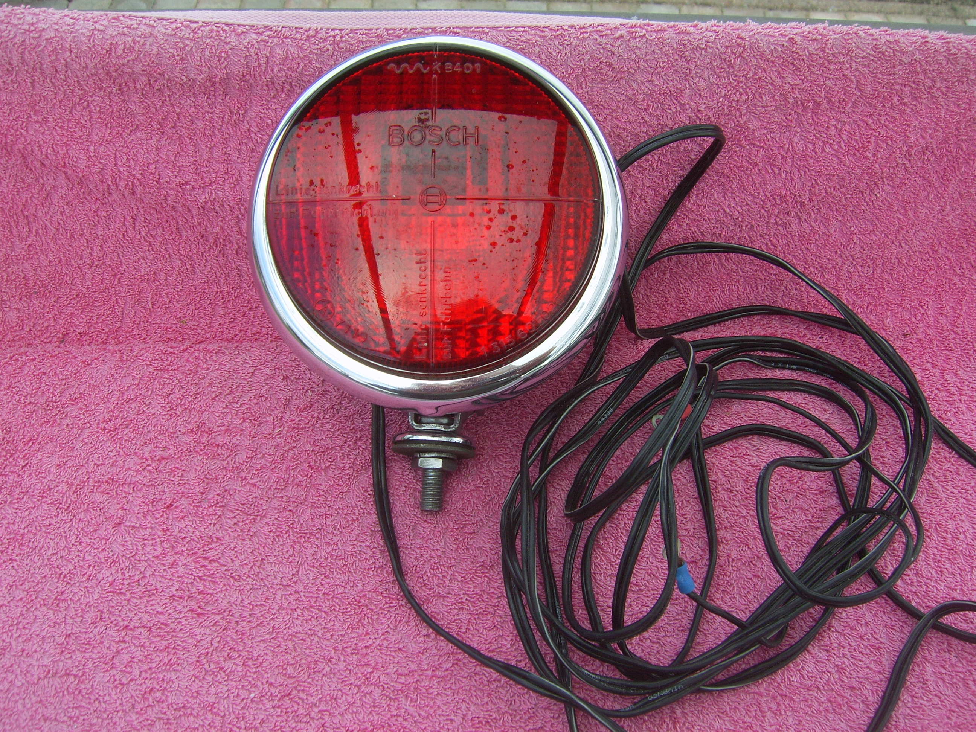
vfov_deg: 37.7
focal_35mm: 38
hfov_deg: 49.0
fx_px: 1071
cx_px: 488
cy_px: 366
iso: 50
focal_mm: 7.8
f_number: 4.5
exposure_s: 1/80
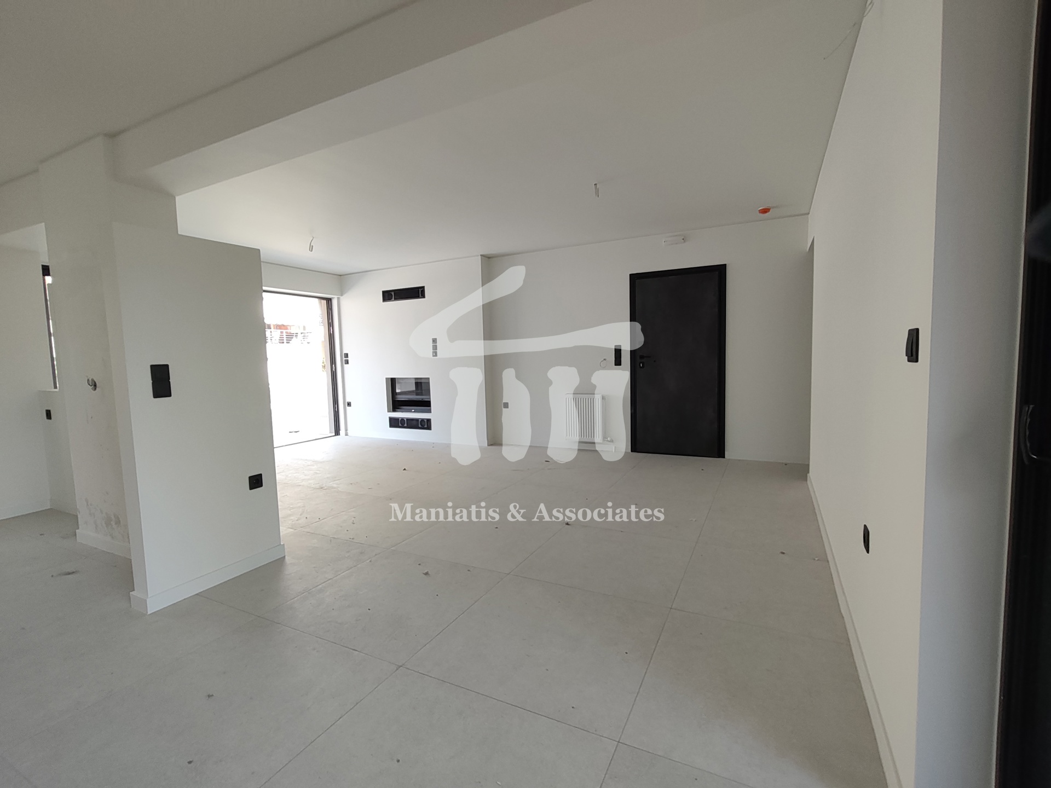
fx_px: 455
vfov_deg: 81.7
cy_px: 394
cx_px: 526
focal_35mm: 15
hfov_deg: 98.2
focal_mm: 1.67
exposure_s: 1/100
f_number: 2.2
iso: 100
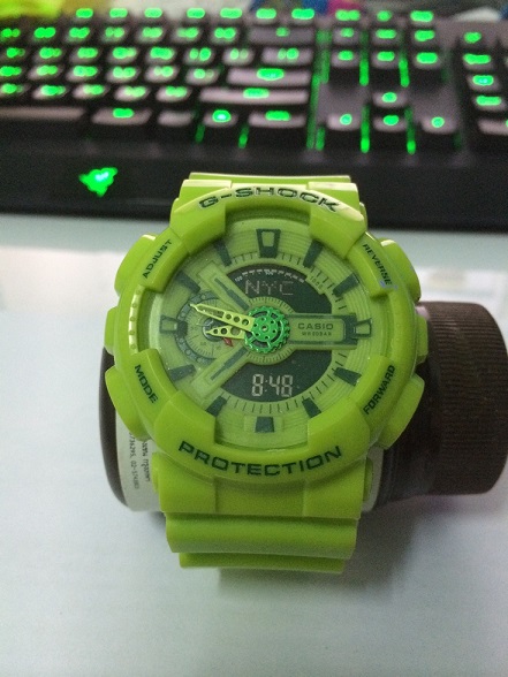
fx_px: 587
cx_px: 254
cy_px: 338
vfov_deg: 60.0
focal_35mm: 30
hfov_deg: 46.8
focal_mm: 4.12
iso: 320
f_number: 2.2
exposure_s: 1/25
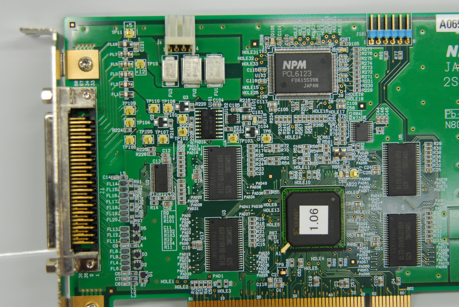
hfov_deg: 27.0
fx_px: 957
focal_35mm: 75
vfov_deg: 18.2
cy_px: 154
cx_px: 230
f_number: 3.5
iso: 800
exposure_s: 1/125
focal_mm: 50
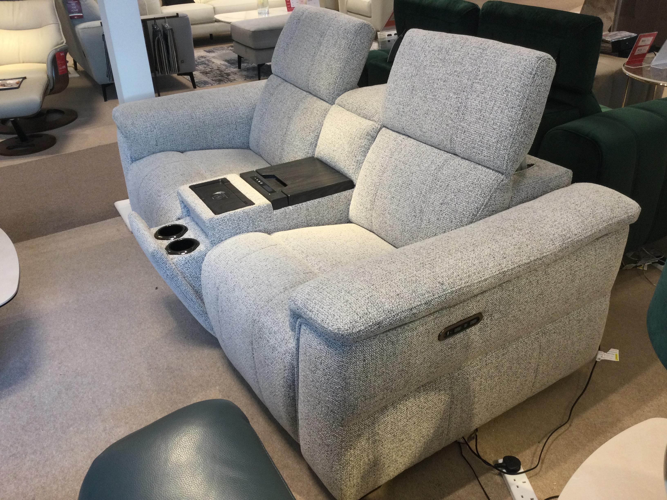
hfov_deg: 58.4
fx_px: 597
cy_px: 250
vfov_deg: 45.4
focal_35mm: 31
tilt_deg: -29.2
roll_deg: +0.5
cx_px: 334
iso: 64
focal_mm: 3.3
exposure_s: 1/33
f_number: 2.4
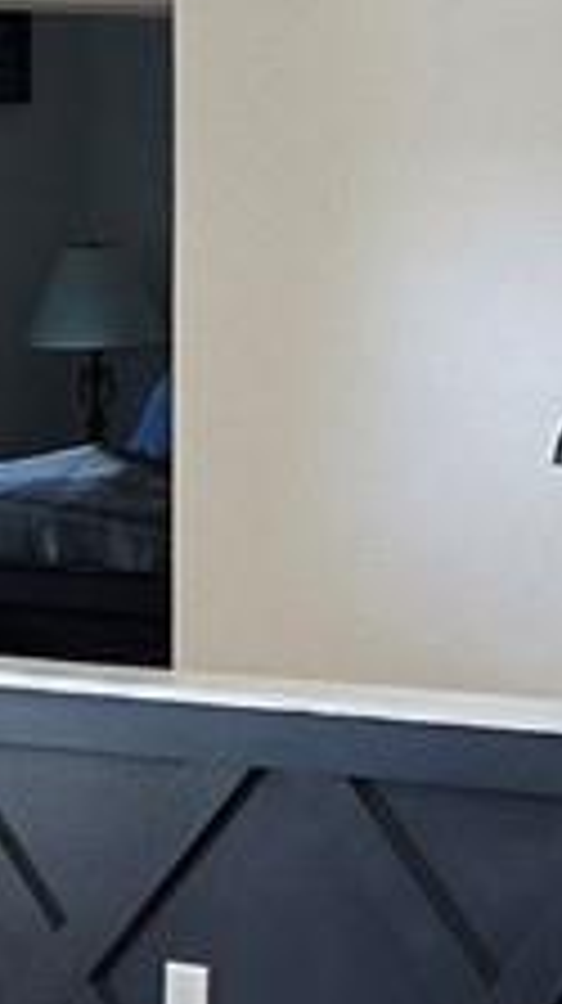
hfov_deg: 6.5
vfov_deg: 11.9
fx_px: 4781
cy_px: 248
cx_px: 1075
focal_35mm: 180
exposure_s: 1/120
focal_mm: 5.4
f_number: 1.8
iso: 320
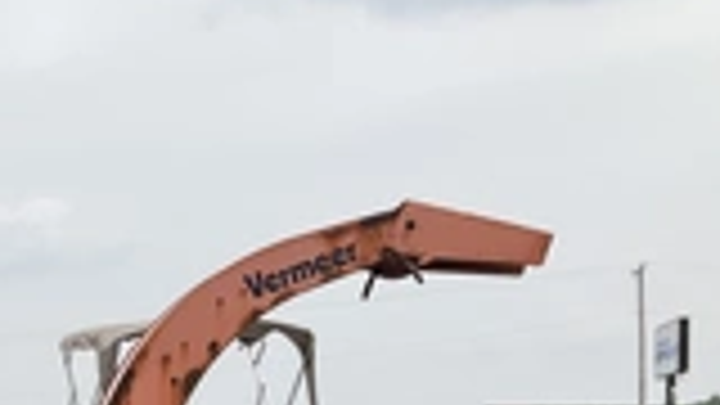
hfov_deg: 25.2
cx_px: -45
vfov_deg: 14.1
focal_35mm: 79
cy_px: 652
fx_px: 1508
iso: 25
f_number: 1.8
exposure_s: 1/2141
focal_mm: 3
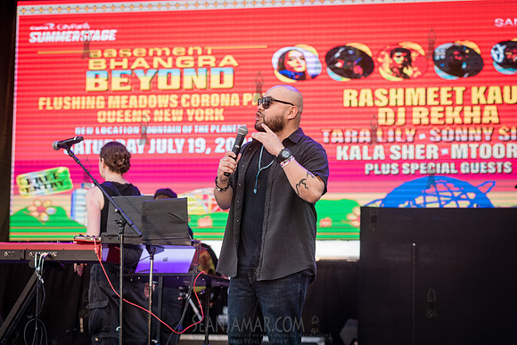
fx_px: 1540
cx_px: 258
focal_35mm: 107
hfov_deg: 19.1
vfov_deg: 12.8
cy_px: 172
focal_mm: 105
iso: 3200
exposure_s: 1/1250
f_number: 4.5
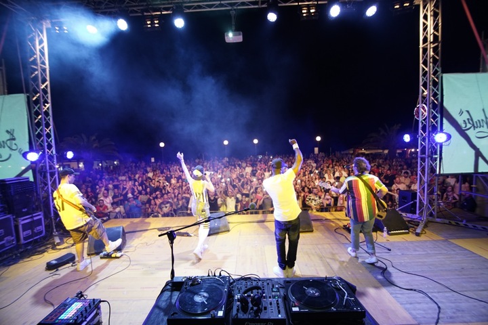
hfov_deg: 96.7
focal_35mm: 16
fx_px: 217
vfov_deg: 73.7
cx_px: 244
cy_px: 162
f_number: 2.8
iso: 1250
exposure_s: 1/100
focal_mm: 16
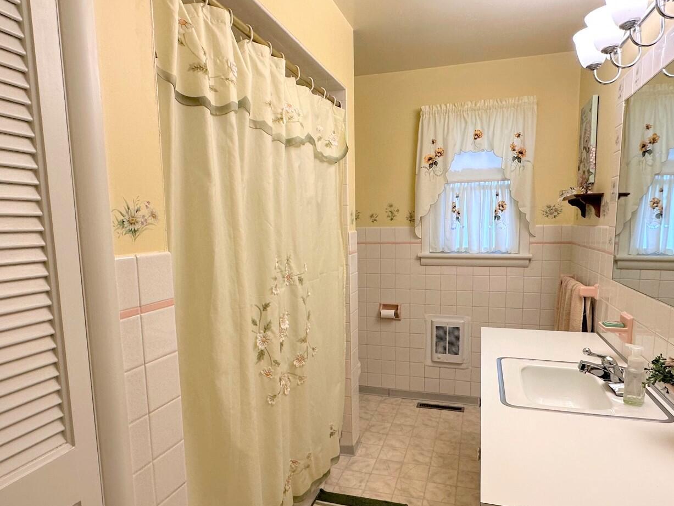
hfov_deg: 73.9
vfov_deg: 58.7
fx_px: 448
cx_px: 343
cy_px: 283
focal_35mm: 23
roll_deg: +0.9
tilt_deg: -8.4
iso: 160
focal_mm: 2.22
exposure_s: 1/120
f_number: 2.2
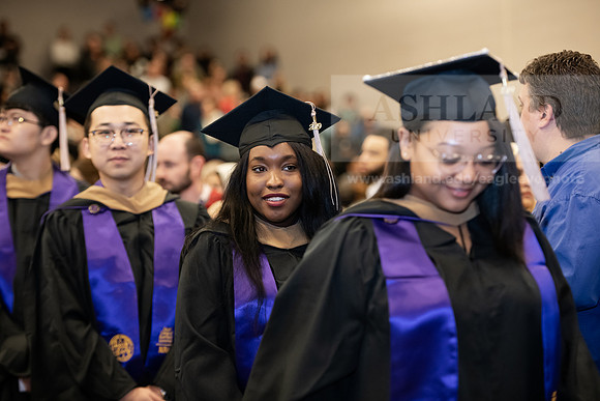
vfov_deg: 13.0
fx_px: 1750
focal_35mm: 105
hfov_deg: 19.5
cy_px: 200
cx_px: 300
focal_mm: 105
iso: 2000
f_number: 3.2
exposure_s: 1/200
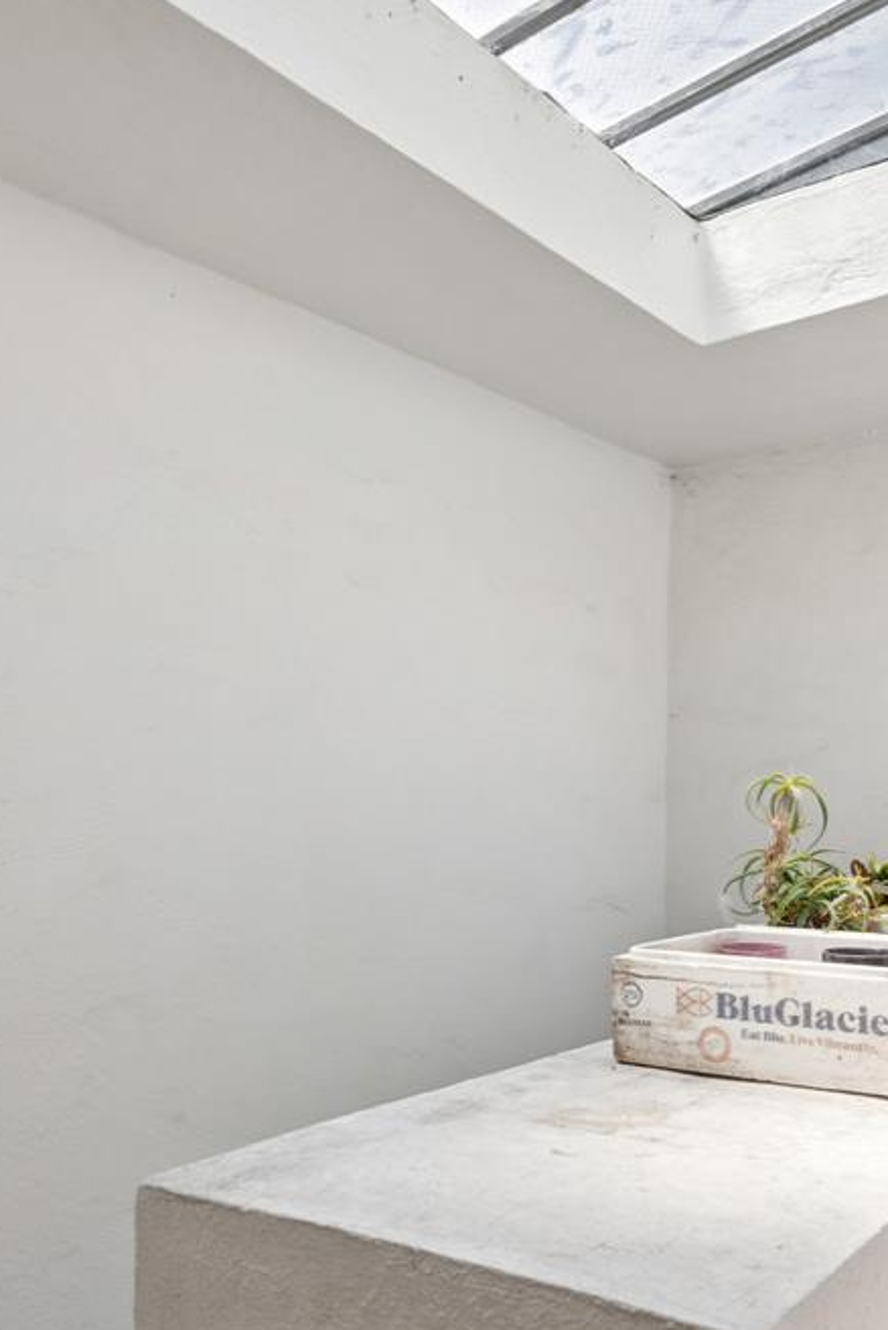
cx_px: 643
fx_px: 1183
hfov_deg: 40.2
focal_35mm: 32
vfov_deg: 58.2
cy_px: 799
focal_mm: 14
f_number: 8
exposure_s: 1/640
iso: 400
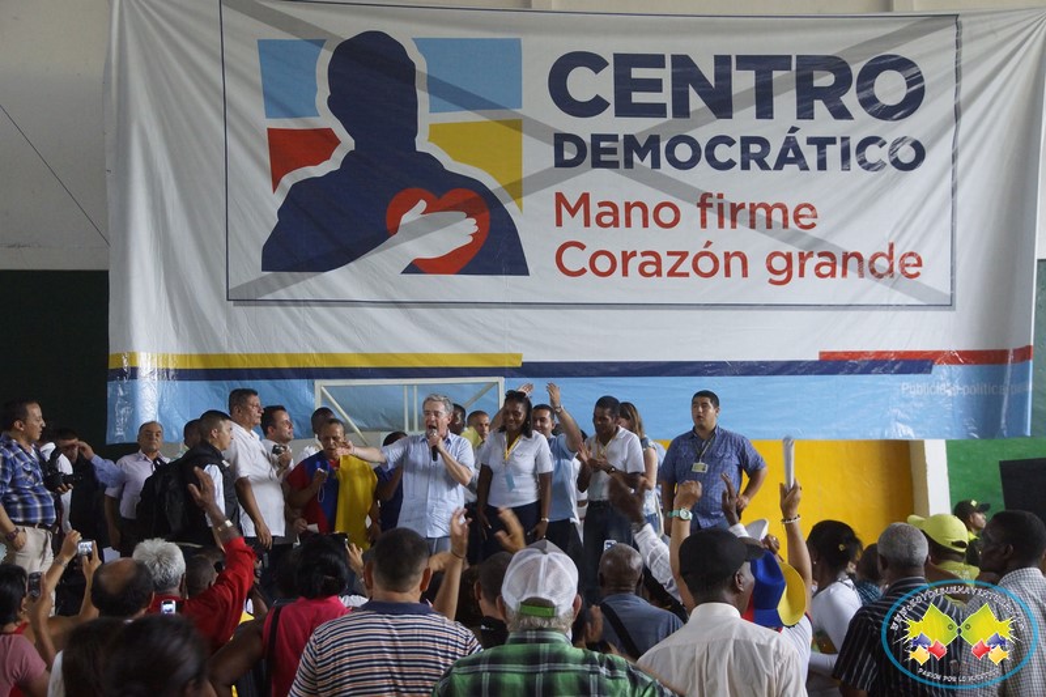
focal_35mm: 60
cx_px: 523
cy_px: 348
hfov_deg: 33.4
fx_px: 1743
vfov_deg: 22.6
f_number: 5
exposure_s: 1/80
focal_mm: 40
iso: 1600
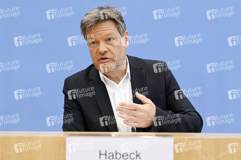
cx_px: 120
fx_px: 468
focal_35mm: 70
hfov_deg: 28.9
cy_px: 80
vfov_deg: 19.4
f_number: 5
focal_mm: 70
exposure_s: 1/1000
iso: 4000
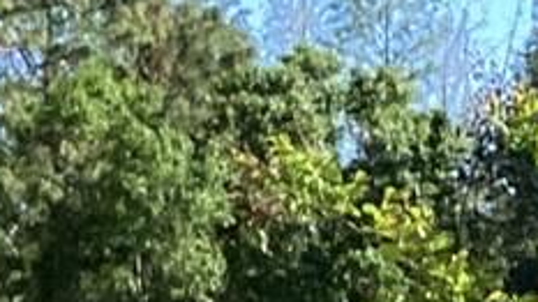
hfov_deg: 8.9
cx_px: 1002
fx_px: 3309
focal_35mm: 232
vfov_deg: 4.9
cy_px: 971
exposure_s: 1/416
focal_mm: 3.3
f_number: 2.4
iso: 25
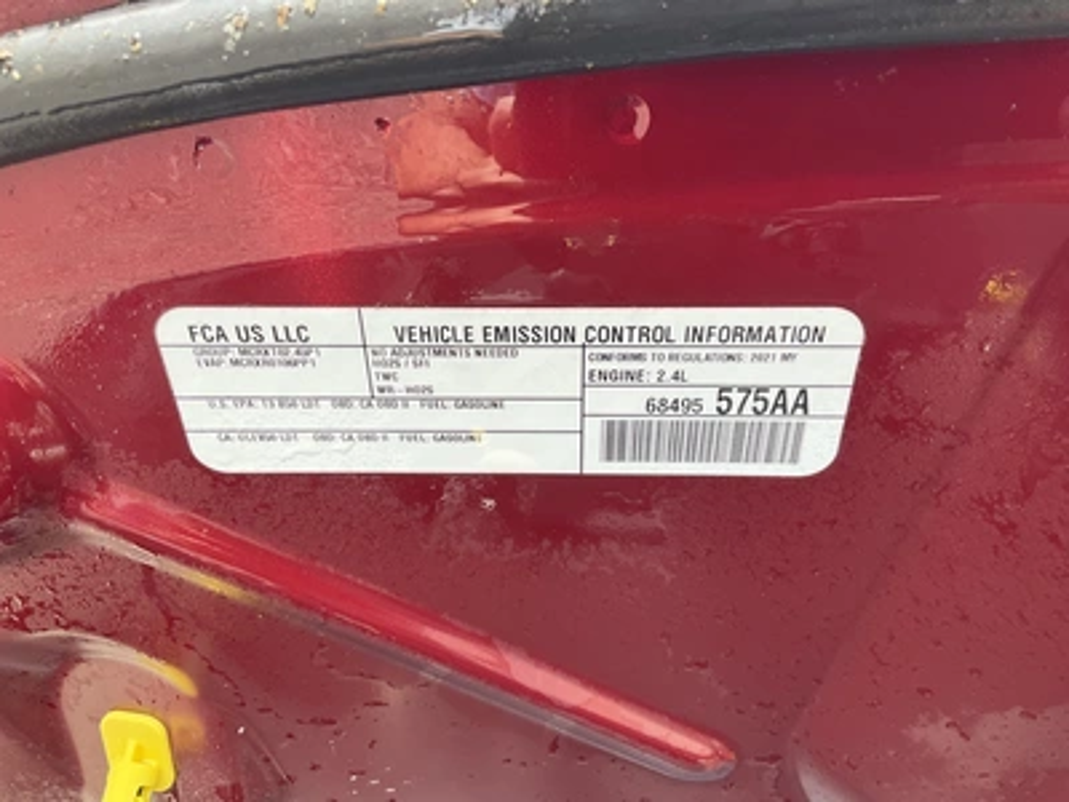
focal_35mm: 29
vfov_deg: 48.2
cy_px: 401
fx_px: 896
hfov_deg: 61.7
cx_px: 534
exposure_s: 1/160
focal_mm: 3
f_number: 1.8
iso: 32
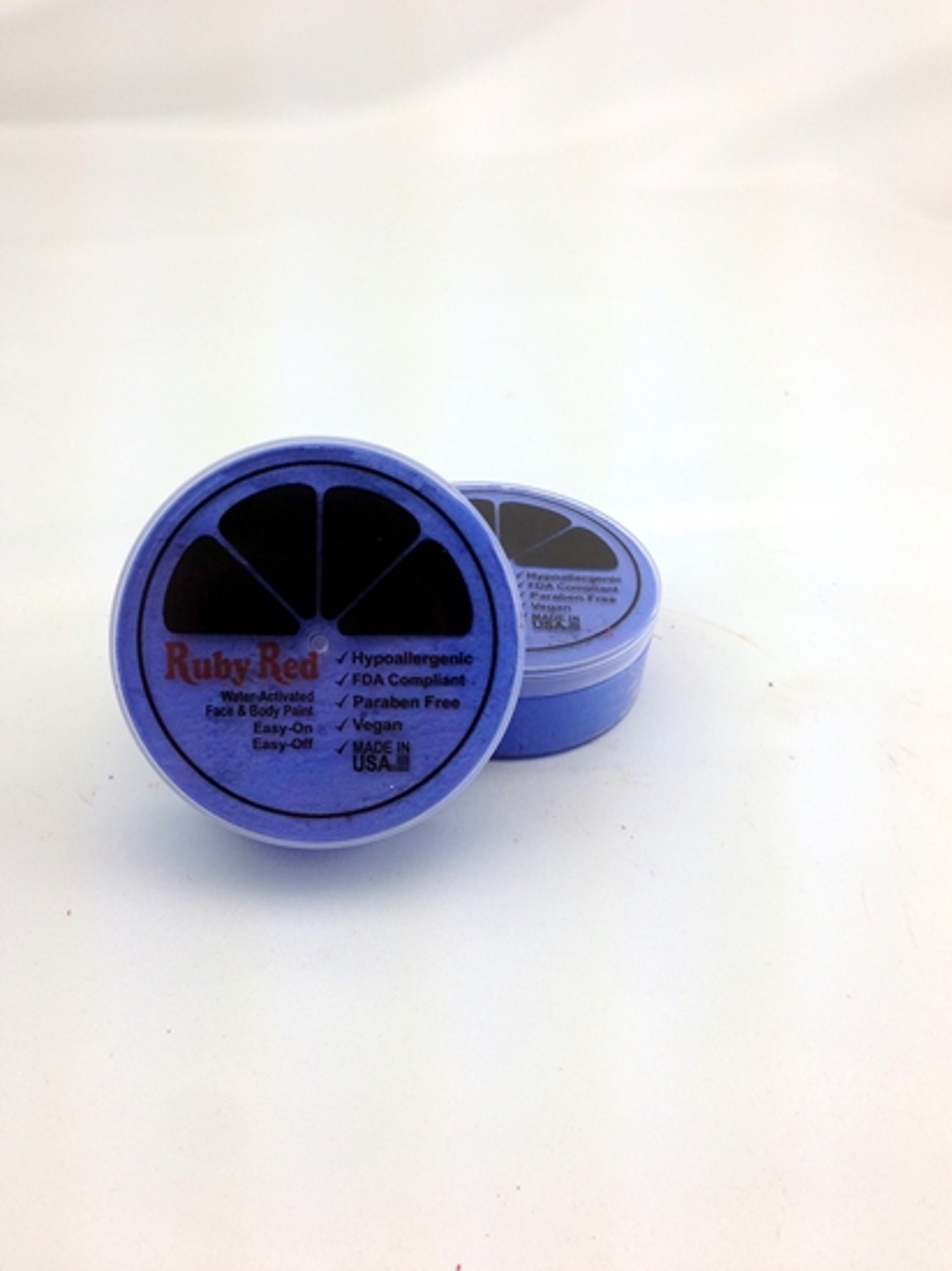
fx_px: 1211
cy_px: 636
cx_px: 476
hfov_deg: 42.9
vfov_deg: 55.4
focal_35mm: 33
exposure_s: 1/169
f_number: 2.4
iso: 50
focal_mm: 4.12
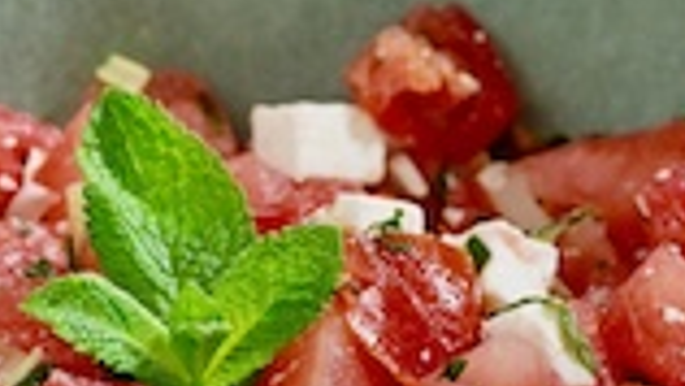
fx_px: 5015
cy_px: 104
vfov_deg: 4.4
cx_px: 310
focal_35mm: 276
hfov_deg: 7.8
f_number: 5
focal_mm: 52
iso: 250
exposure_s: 1/320
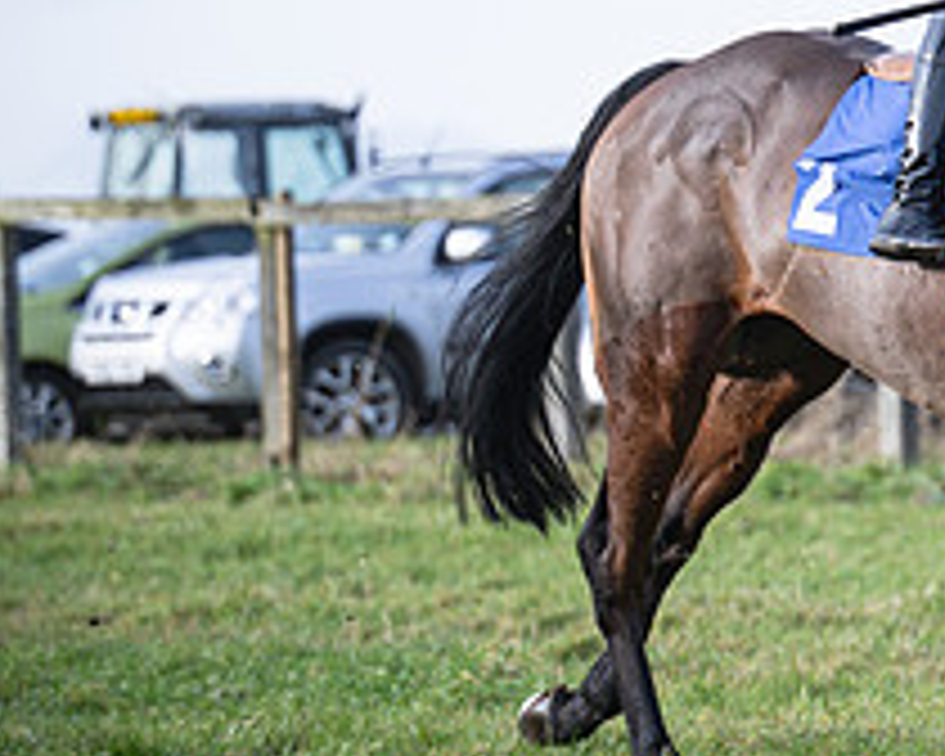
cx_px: 1377
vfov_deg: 3.4
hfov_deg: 4.2
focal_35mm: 453
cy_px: 216
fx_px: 12670
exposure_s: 1/1000
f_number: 2.8
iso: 125
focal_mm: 100
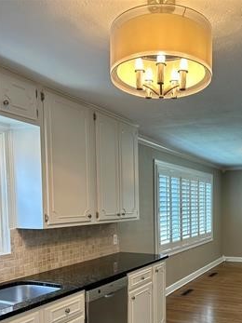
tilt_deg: -3.7
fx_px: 336
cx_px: 163
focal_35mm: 36
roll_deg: +0.7
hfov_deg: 39.1
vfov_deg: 50.2
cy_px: 222
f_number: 1.5
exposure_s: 1/120
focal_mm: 5.7
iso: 80
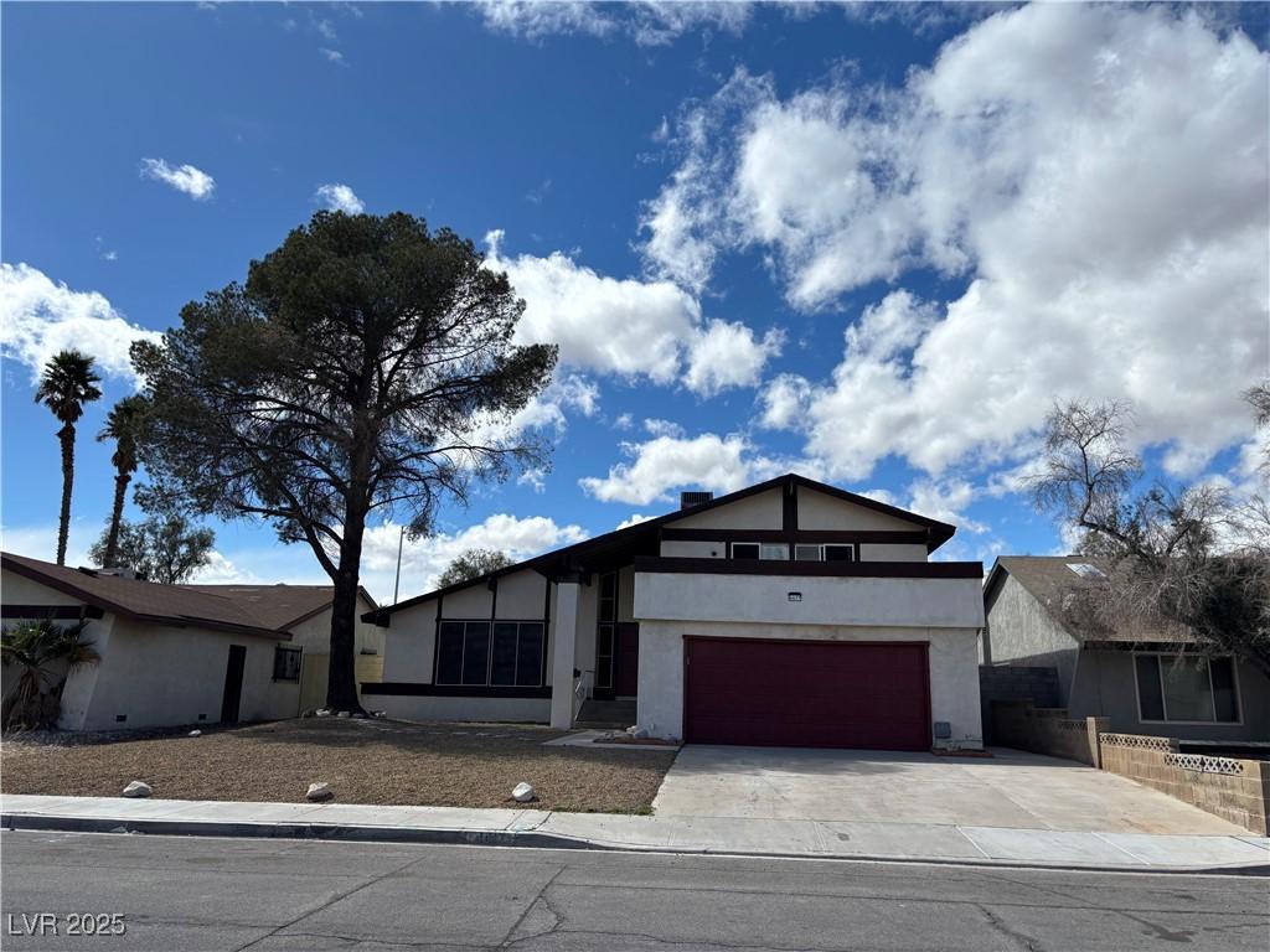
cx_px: 635
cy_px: 476
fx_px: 954
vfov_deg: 53.1
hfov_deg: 67.3
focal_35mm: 26
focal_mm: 5.96
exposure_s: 1/7194
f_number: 1.6
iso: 50
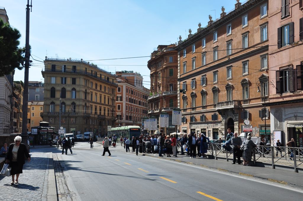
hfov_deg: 49.6
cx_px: 152
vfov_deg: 34.1
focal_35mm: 39
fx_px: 328
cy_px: 100
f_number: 10
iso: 200
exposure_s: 1/250
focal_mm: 26
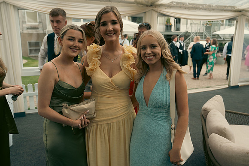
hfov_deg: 60.3
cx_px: 124
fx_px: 214
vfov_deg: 42.3
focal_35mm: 31
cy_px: 83
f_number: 3.5
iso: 125
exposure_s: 1/250
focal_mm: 31
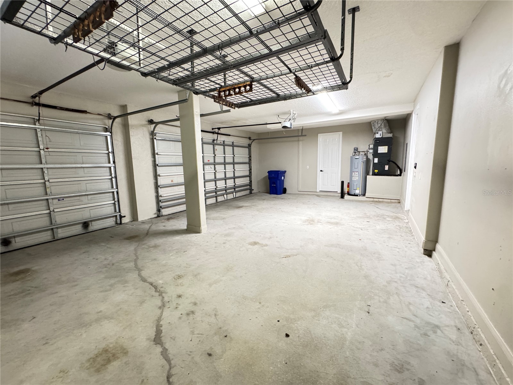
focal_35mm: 14
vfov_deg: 85.7
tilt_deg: -9.5
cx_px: 256
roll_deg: +0.4
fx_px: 207
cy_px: 192
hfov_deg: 102.1
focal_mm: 2.22
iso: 640
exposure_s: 1/60
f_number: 2.2
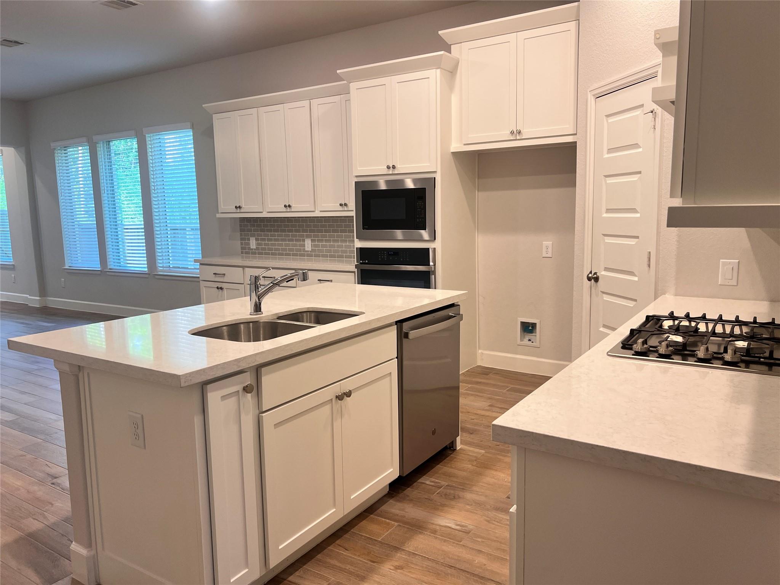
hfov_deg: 67.3
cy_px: 292
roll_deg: +0.5
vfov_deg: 53.1
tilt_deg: -7.9
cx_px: 390
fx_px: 586
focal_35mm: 26
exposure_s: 1/120
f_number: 1.5
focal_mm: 5.7
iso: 100
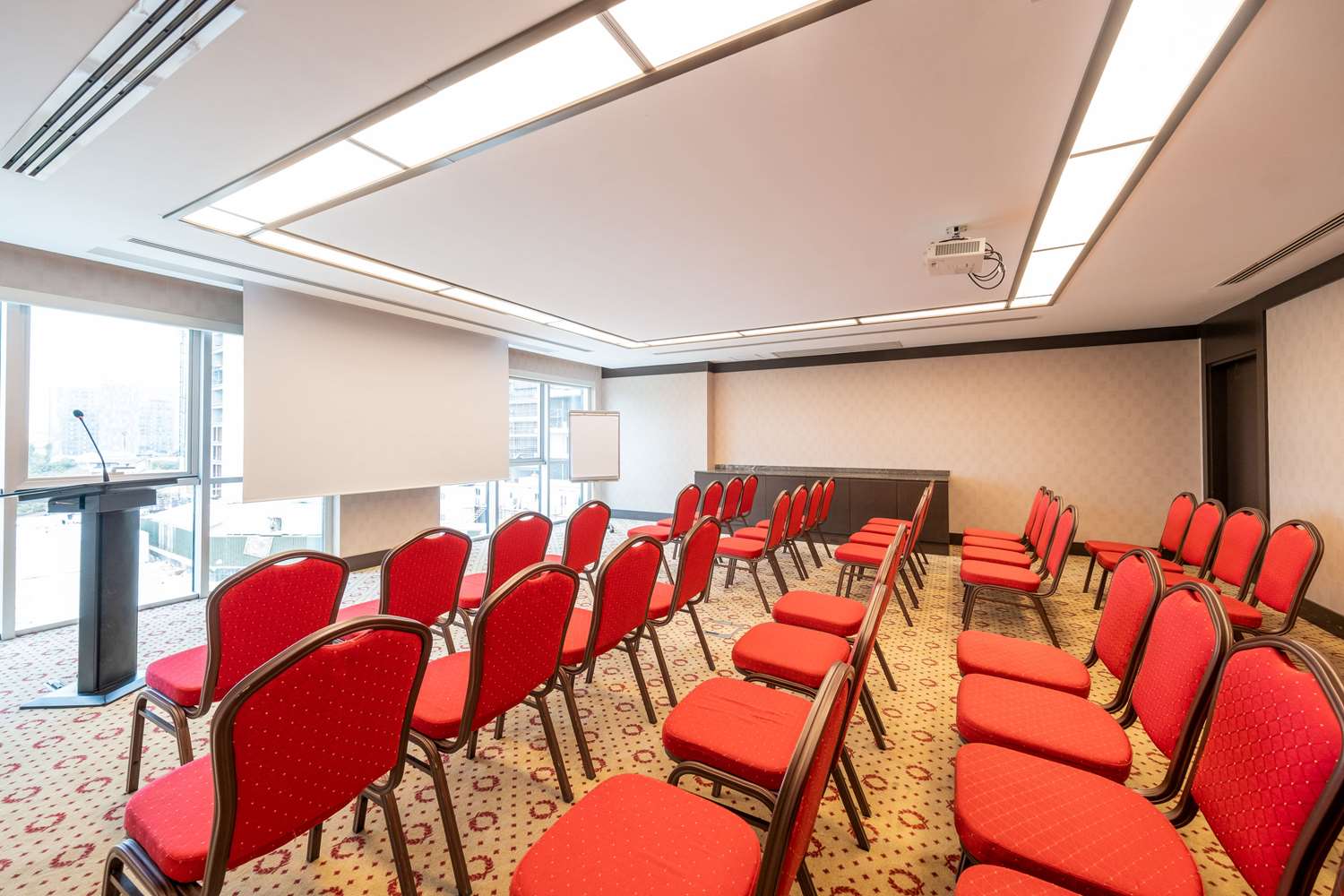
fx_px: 448
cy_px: 448
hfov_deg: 112.6
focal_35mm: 12
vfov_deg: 90.0
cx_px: 672
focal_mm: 8.3
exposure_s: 1/8
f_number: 5.6
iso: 160
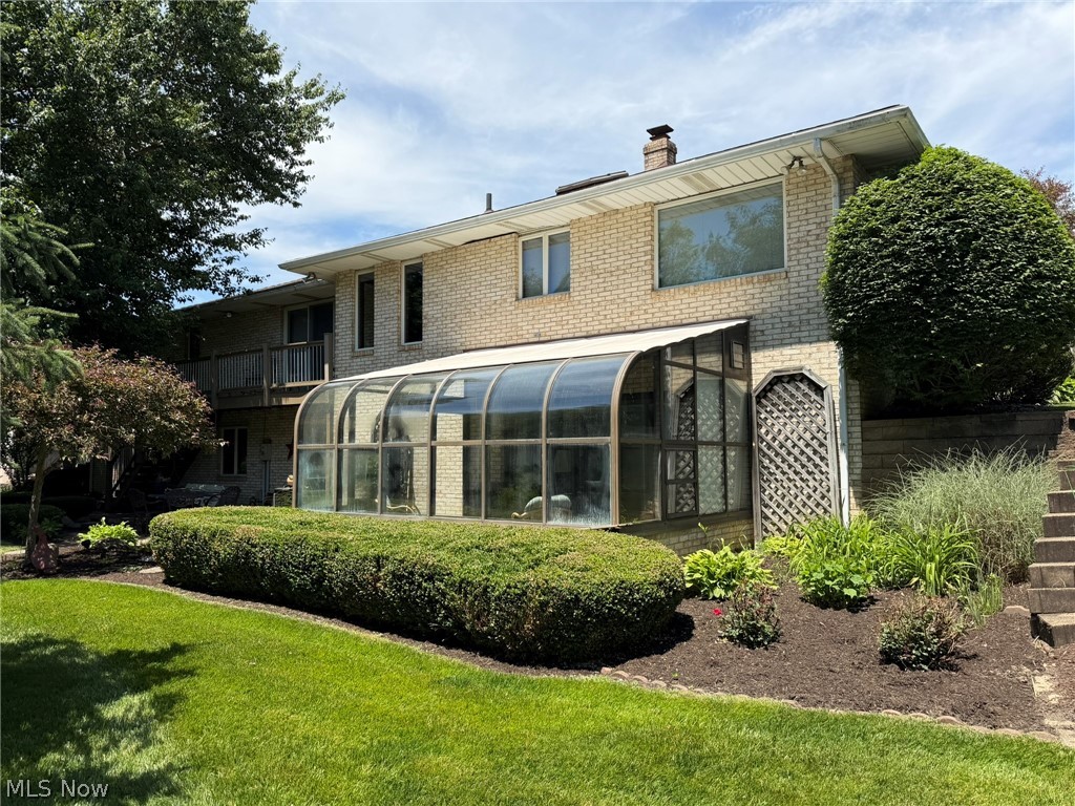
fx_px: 745
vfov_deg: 56.8
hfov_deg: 71.6
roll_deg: +0.6
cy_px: 403
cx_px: 538
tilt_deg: +4.7
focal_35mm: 24
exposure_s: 1/3584
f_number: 1.78
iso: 80
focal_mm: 6.76
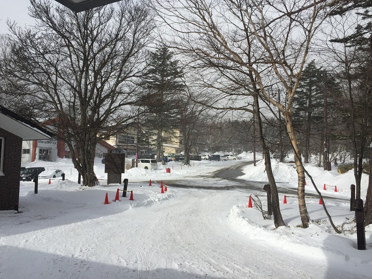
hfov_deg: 61.7
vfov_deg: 48.2
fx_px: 312
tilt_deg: +3.6
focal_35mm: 29
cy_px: 140
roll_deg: +0.0
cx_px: 186
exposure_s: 1/2825
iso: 32
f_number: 2.2
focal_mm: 4.15
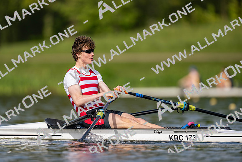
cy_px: 81
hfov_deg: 3.4
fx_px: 4034
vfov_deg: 2.3
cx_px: 121
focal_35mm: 600
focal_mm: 600
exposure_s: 1/2500
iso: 200
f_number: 4
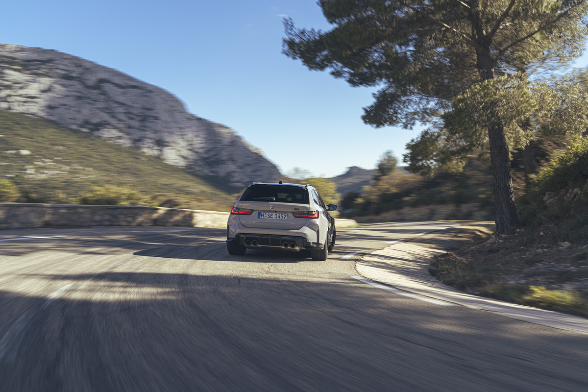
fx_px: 523
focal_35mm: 32
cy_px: 196
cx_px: 294
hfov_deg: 58.7
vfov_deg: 41.1
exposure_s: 1/30
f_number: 10
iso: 100
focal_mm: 32
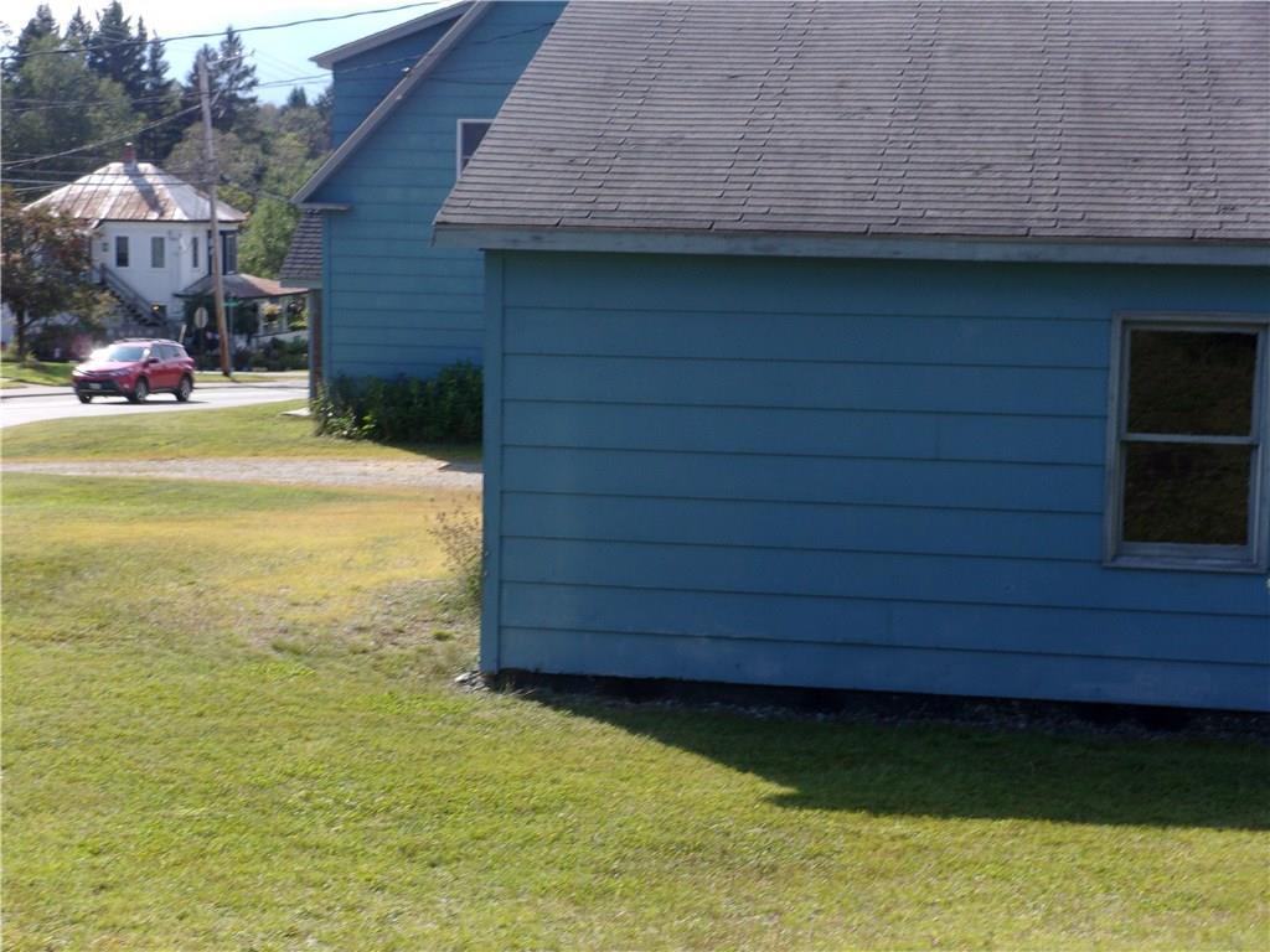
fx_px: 2862
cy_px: 476
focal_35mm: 78
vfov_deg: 18.9
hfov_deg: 25.0
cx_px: 635
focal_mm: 14
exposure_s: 1/40
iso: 80
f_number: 14.3
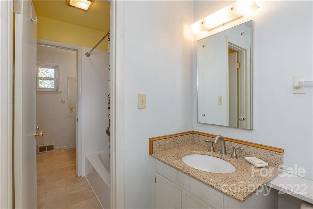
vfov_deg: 70.5
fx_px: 148
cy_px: 104
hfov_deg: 93.3
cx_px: 156
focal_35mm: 17
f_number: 9
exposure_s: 1/80
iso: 320
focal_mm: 17
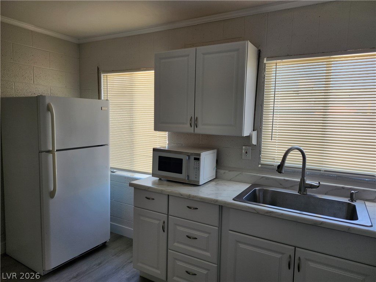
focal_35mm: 23
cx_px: 188
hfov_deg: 73.9
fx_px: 250
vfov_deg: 58.9
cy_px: 141
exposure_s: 1/180
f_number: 1.8
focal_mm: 5.54
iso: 80
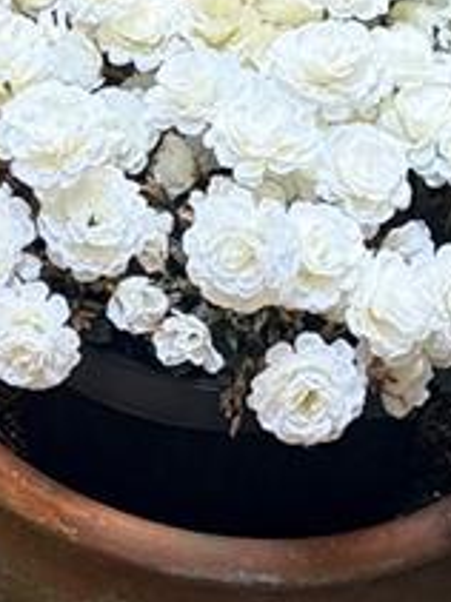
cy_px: 194
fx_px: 2574
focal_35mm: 148
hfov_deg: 10.0
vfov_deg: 13.3
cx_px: 108
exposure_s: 1/159
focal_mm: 5.96
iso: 40
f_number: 1.6
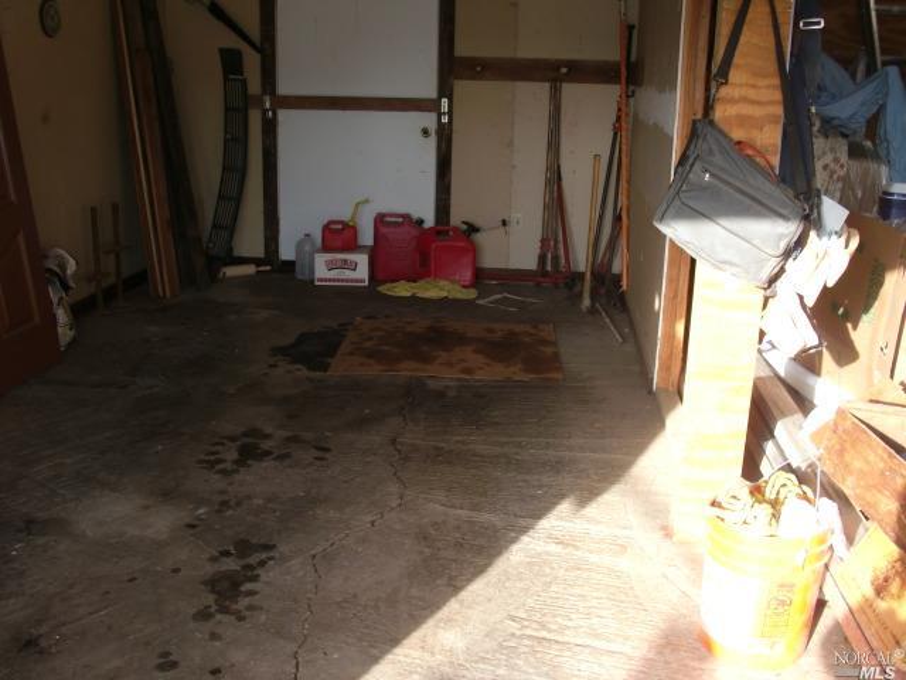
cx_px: 453
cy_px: 340
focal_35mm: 36
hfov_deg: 51.4
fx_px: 942
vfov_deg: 39.7
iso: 64
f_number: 2.8
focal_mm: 6.3
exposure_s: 1/80
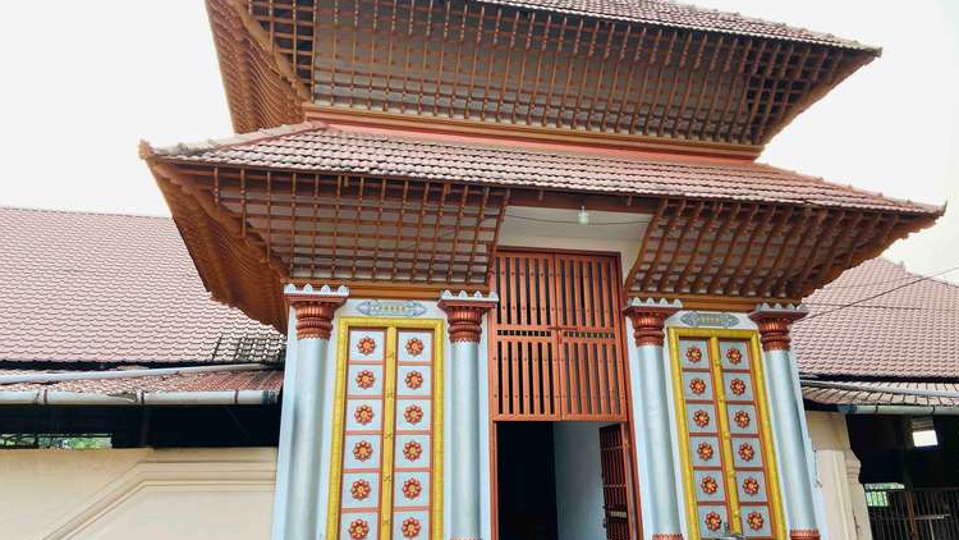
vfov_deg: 40.2
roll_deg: +0.7
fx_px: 737
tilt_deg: +17.7
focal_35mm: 29
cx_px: 485
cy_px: 257
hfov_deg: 66.1
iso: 40
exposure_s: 1/122
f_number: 1.8
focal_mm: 4.25
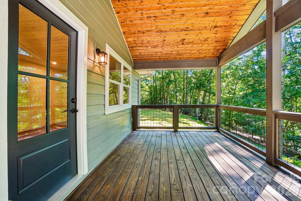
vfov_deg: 77.3
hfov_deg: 100.4
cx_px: 150
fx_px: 125
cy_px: 100
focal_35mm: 15
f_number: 8
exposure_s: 1/30
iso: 320
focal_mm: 10
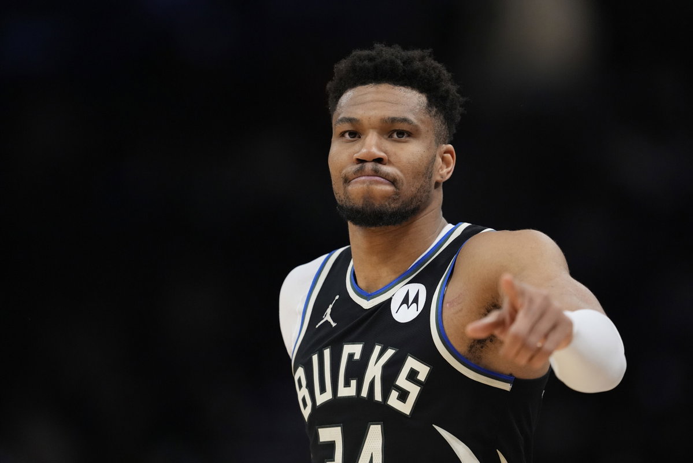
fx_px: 7701
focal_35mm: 400
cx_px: 346
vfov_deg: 3.4
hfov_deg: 5.2
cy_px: 232
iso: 3200
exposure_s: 1/1600
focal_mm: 400
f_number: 3.2
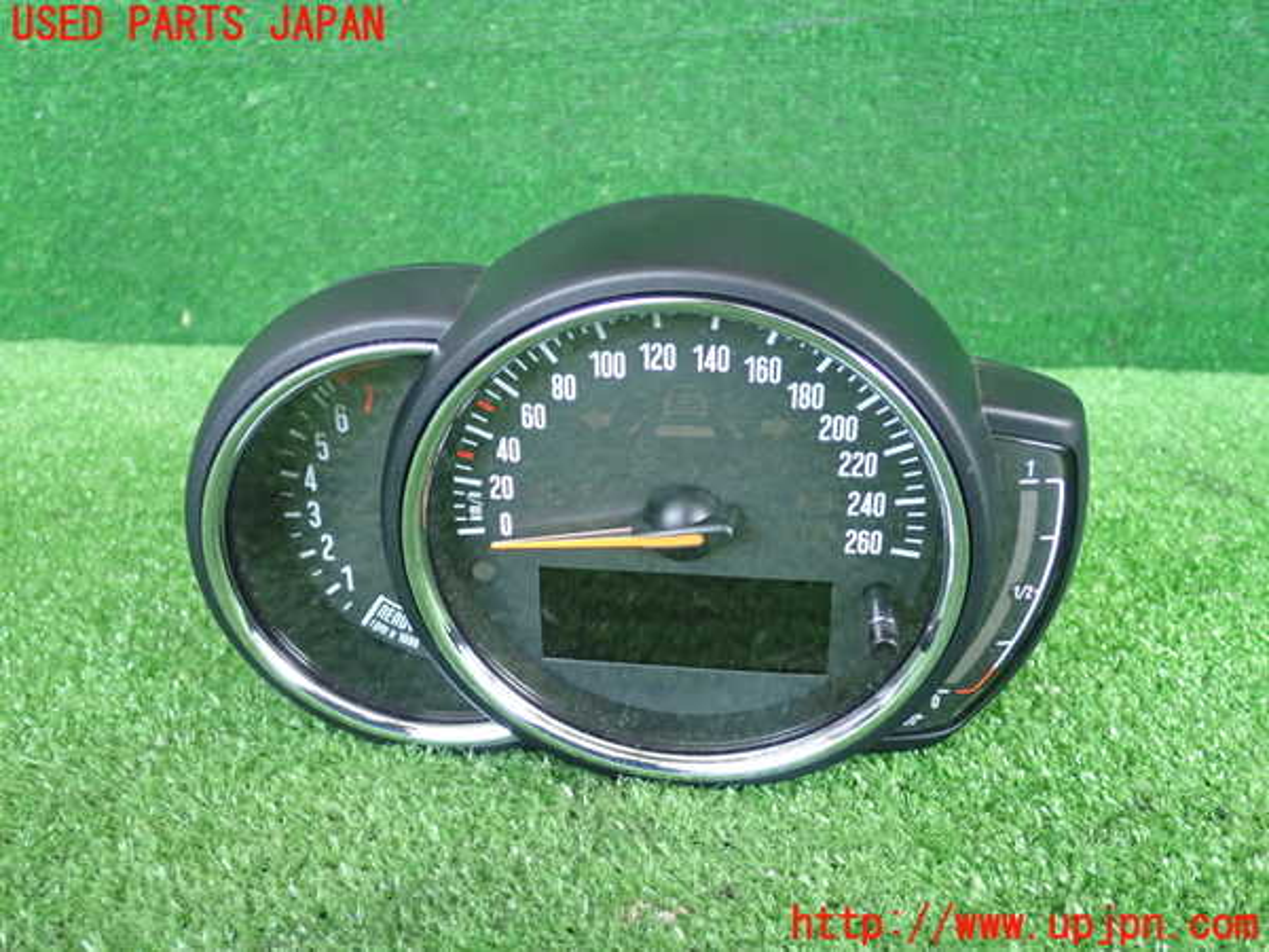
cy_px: 476
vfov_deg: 39.7
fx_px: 1320
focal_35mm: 36
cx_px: 634
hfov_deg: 51.4
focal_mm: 6.37
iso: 200
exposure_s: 1/40
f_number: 2.5
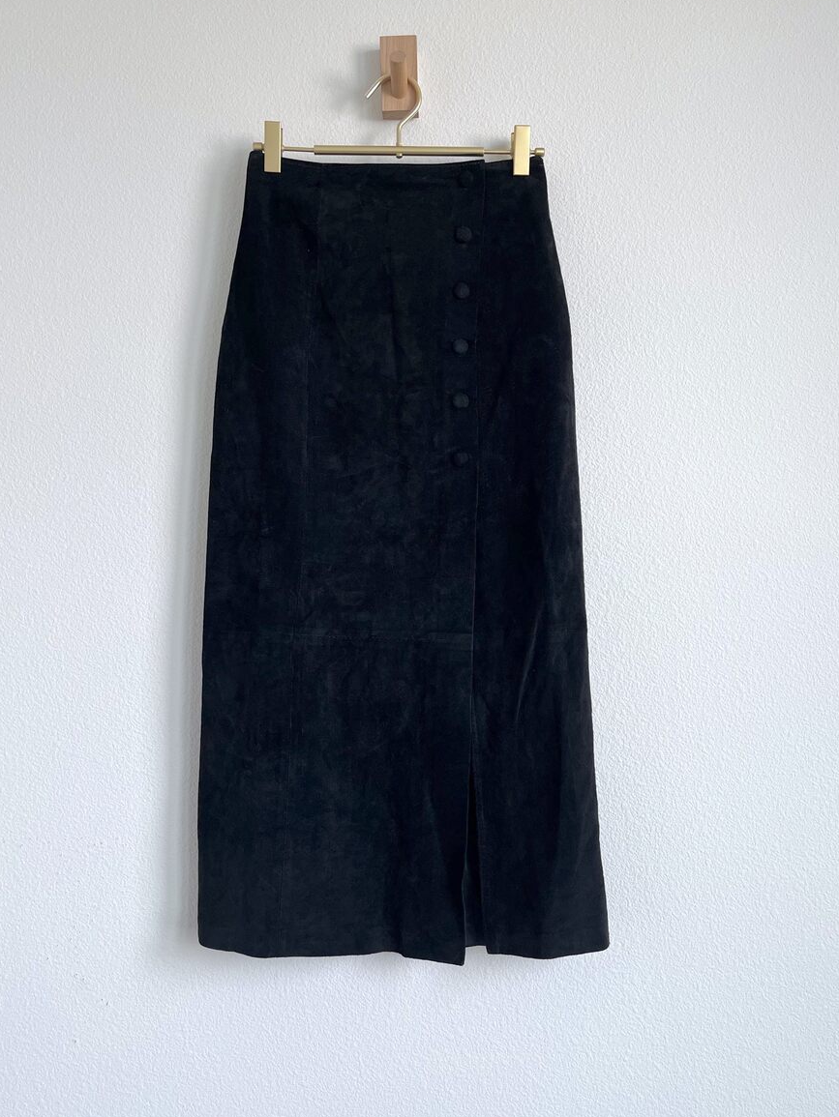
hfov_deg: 46.8
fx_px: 969
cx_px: 418
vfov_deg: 59.9
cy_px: 553
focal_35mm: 30
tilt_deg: +0.8
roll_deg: +1.0
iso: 50
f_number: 1.6
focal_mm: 5.1
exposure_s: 1/122
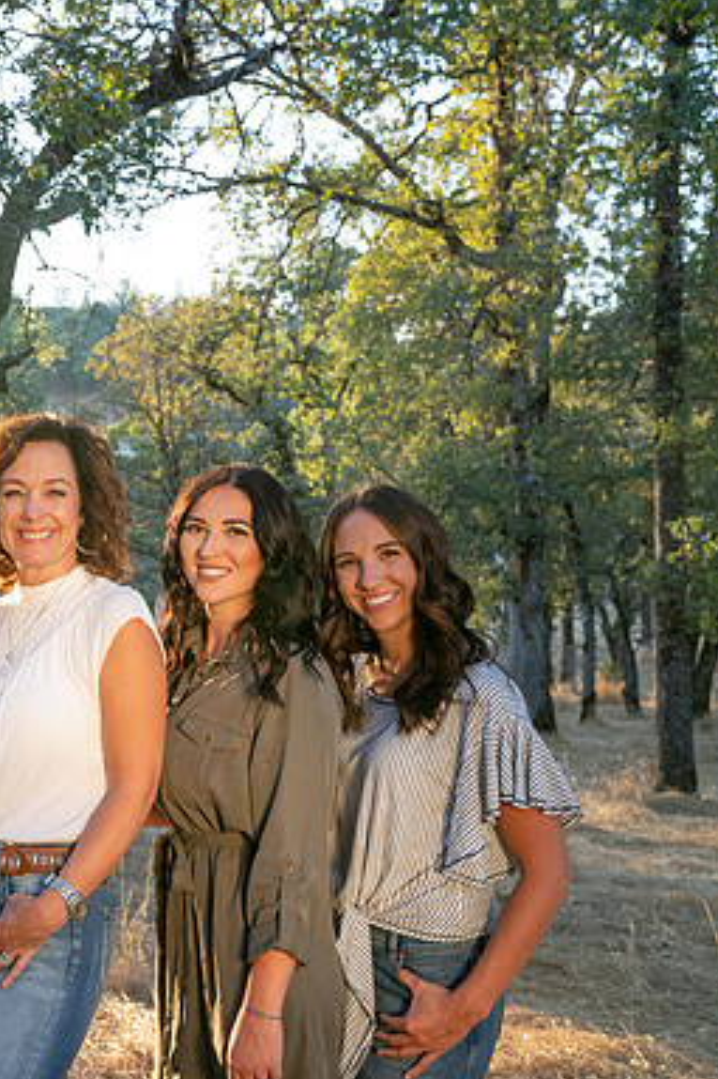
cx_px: 0
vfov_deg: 41.9
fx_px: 1407
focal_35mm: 47
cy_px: 542
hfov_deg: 27.0
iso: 320
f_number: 5
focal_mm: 31
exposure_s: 1/125
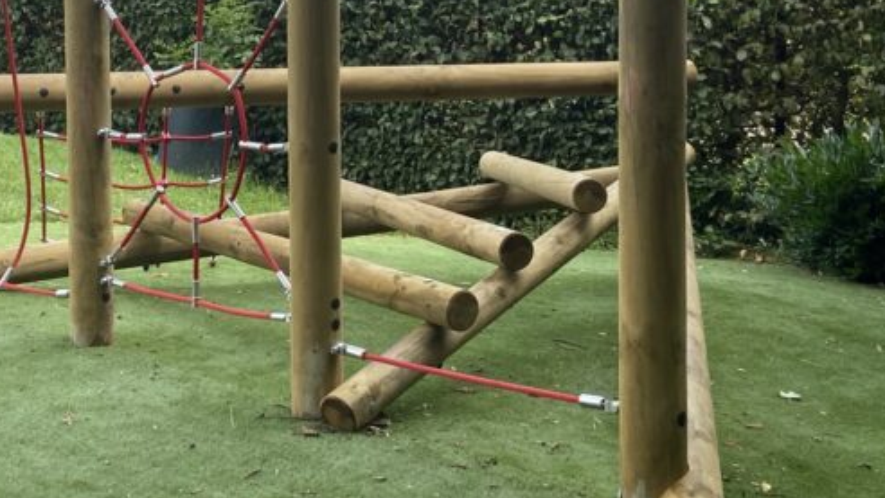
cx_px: 264
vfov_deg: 20.2
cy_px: 124
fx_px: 1385
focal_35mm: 59
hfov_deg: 34.9
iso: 32
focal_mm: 4.25
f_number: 1.8
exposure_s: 1/990
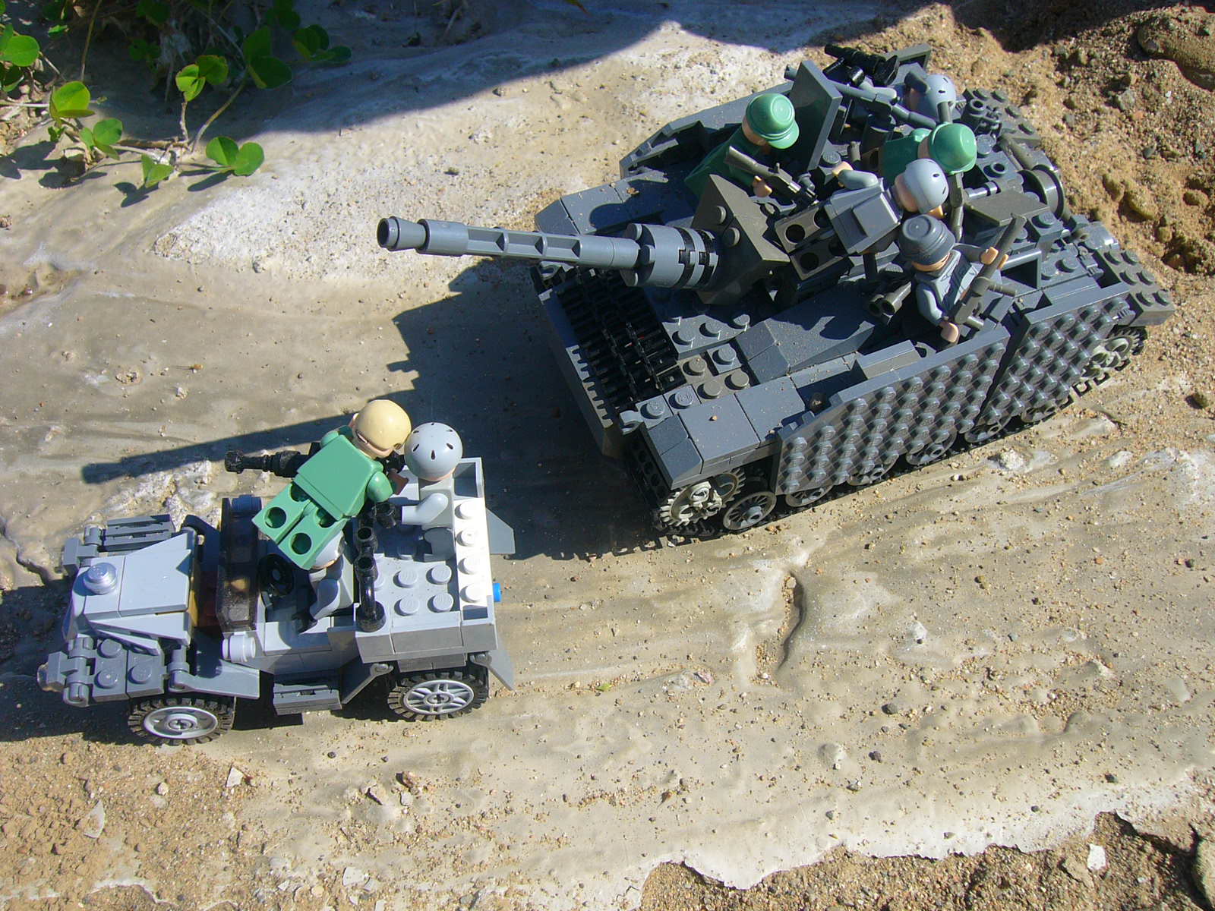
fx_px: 1228
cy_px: 456
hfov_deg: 52.6
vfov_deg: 40.7
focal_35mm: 35
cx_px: 608
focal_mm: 5.8
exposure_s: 1/400
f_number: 5.6
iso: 64
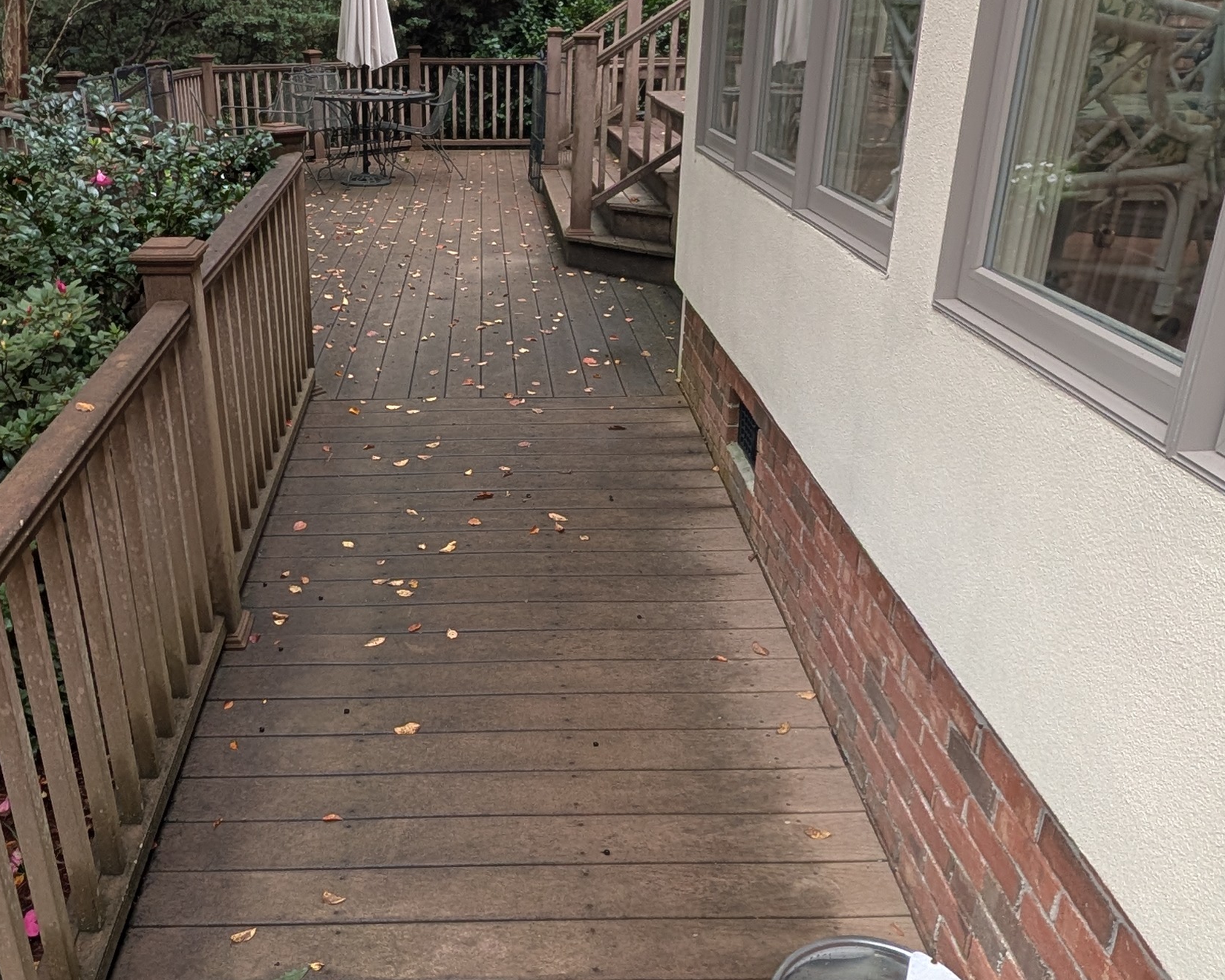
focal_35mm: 29
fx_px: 1051
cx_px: 471
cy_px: 526
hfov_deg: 59.8
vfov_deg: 49.9
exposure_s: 1/430
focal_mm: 2.02
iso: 315
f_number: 1.7
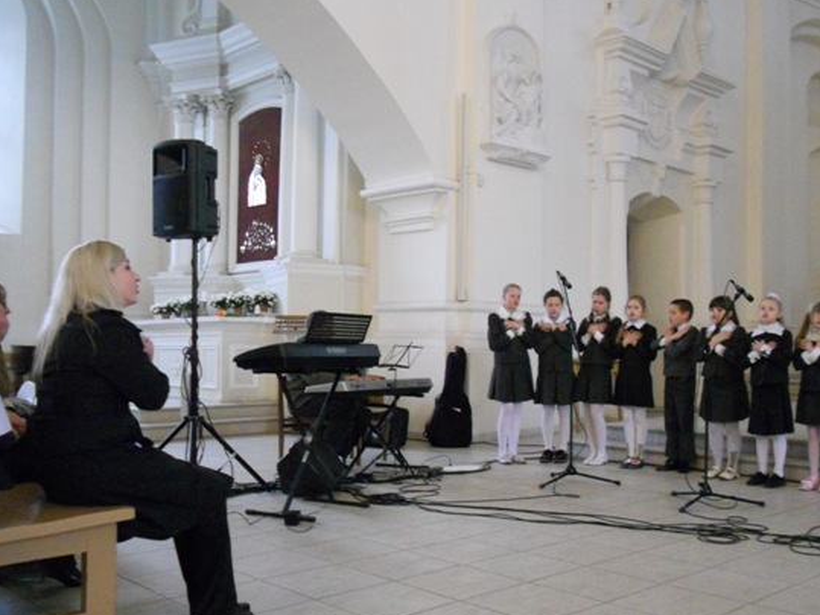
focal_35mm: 38
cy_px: 332
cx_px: 482
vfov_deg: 37.7
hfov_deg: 48.8
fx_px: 900
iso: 800
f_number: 3.5
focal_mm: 5.8
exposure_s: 1/25
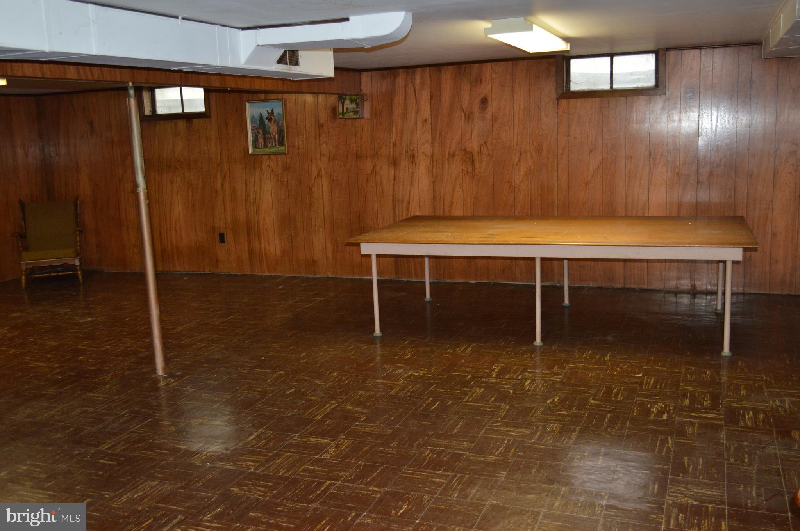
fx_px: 799
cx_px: 400
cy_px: 266
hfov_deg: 53.2
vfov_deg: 36.8
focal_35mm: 36
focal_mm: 24
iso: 800
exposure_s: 1/60
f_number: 4
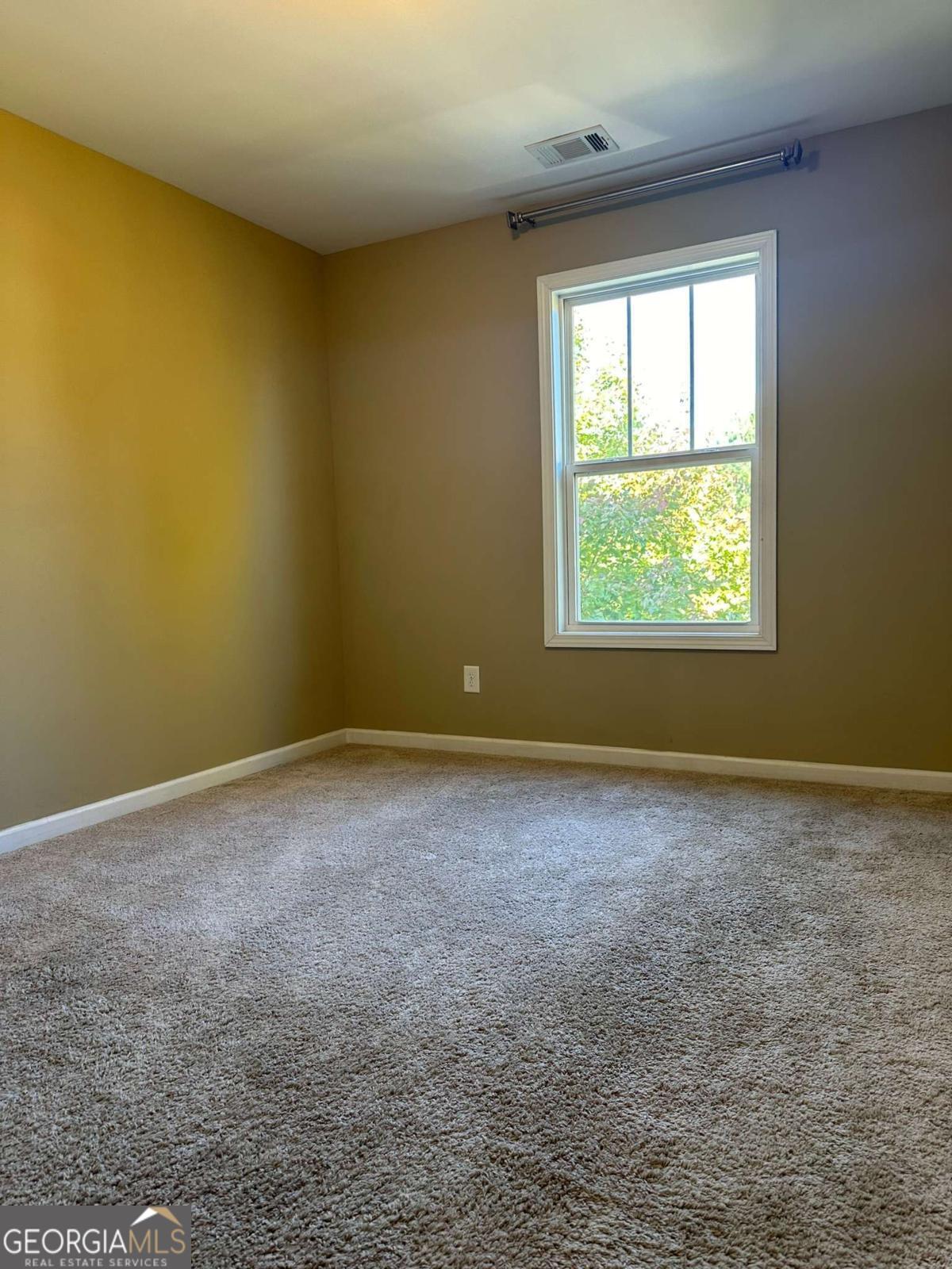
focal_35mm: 24
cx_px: 476
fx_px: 880
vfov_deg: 71.6
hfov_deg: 56.8
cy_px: 634
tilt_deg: -3.8
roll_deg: +0.5
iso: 125
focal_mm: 6.86
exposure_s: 1/60
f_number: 1.78
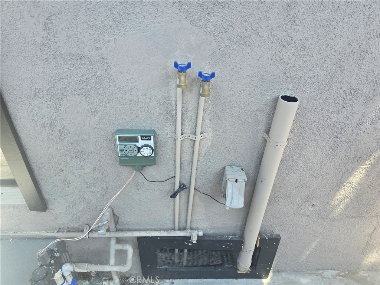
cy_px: 142
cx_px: 190
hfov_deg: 73.9
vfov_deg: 58.9
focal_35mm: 23
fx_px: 252
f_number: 1.7
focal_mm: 6.3
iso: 64
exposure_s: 1/180
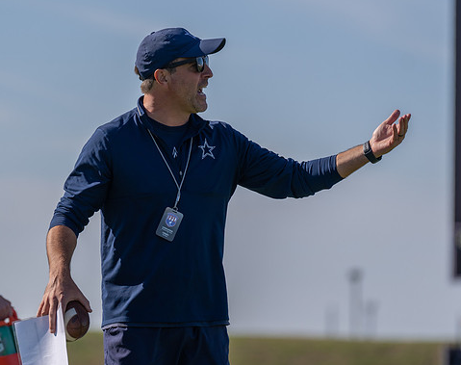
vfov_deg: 5.3
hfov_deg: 6.7
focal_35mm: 289
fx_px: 3926
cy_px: 168
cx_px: 143
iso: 100
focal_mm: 200
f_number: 3.5
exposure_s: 1/2000
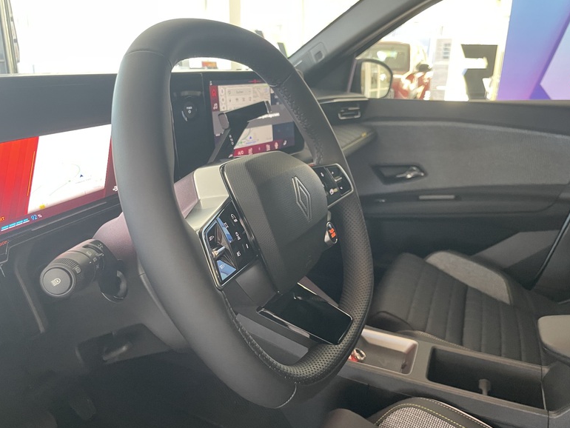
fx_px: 445
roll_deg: -1.1
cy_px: 221
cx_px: 283
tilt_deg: -19.5
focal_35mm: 27
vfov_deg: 51.4
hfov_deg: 65.3
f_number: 1.6
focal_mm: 4.2
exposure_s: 1/60
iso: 400
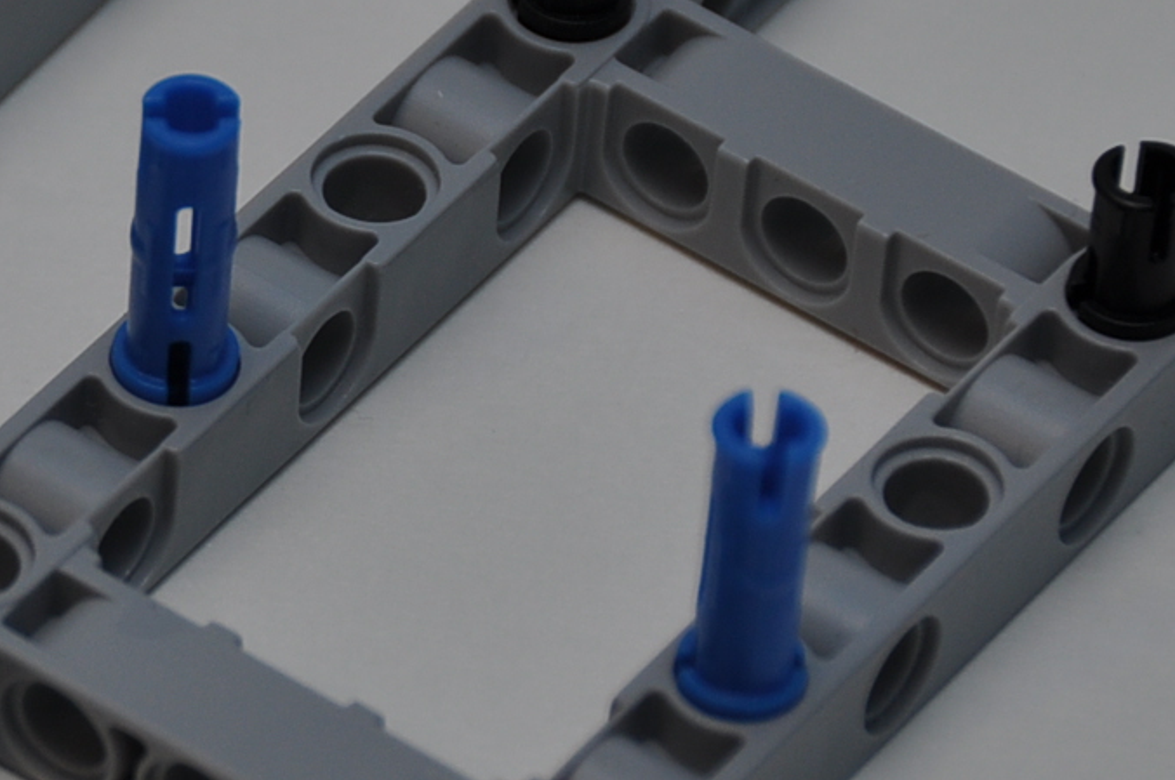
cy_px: 299
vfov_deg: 2.6
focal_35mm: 533
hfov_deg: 3.9
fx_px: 17375
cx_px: -45
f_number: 5.3
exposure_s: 1/60
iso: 200
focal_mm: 112
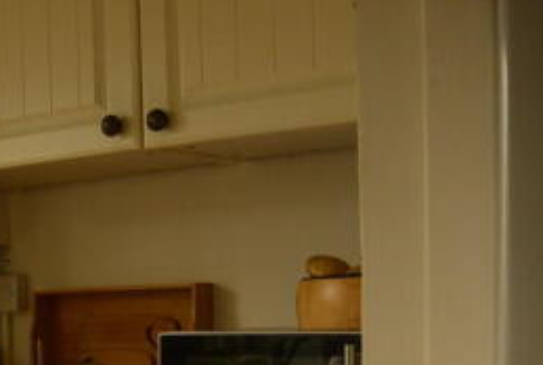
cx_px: -77
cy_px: 423
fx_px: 1104
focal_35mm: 73
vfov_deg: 18.0
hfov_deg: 25.3
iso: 200
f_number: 3.5
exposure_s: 1/400
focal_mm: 11
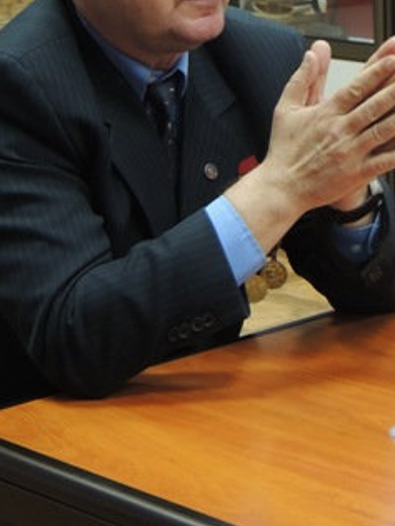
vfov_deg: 13.7
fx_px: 2156
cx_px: 368
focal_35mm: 142
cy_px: -5
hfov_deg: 10.4
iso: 450
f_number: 3.9
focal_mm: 12.4
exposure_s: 1/15
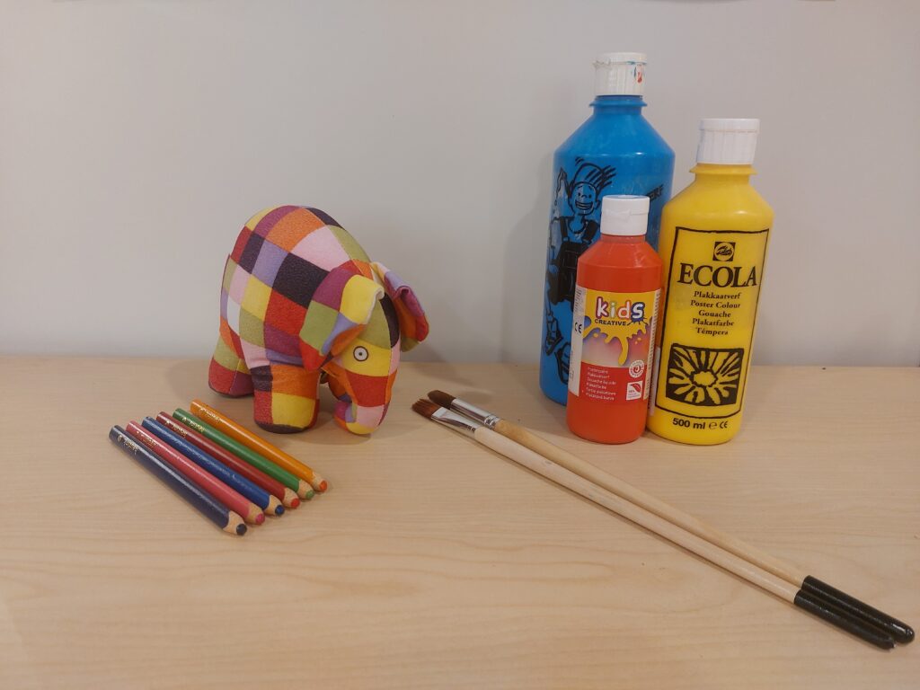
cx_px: 460
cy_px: 345
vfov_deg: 54.9
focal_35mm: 25
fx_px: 664
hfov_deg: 69.4
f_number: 1.8
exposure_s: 1/50
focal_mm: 5.23
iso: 250
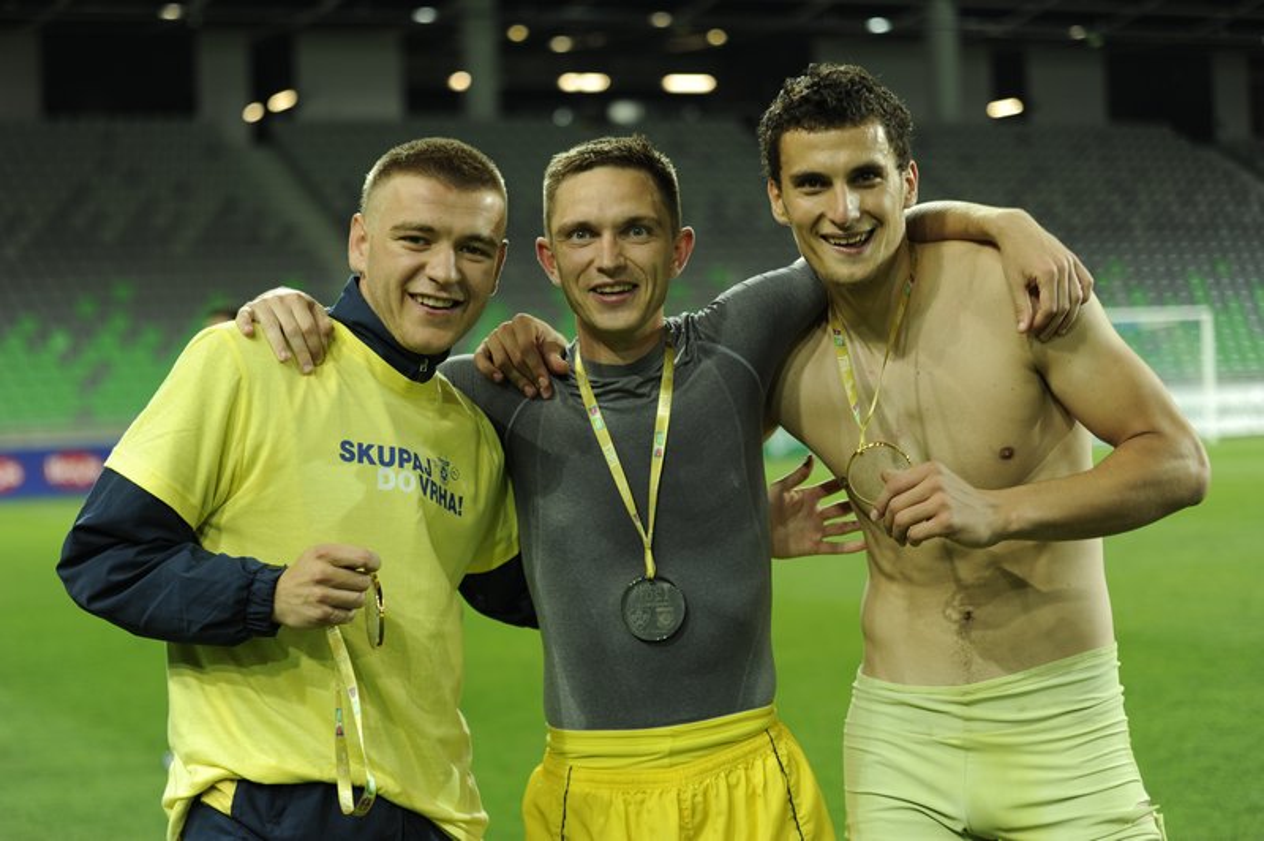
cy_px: 420
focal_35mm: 70
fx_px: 2456
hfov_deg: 28.9
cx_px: 632
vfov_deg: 19.4
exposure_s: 1/500
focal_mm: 70
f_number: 2.8
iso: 800
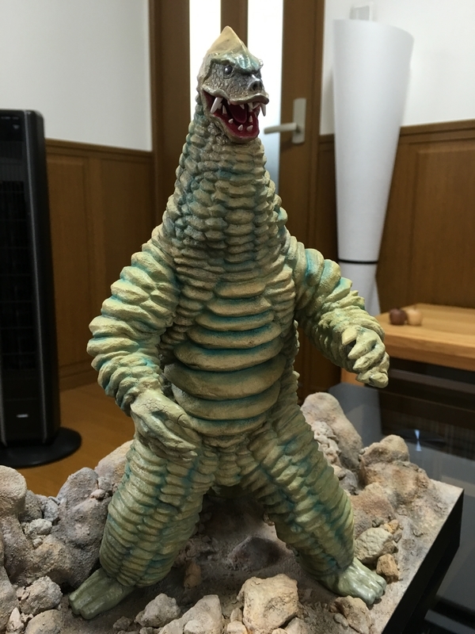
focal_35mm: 29
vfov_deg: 61.7
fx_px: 531
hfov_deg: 48.2
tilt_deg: -9.9
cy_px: 317
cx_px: 238
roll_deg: +0.5
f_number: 2.2
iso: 40
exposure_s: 1/15
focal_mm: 4.15
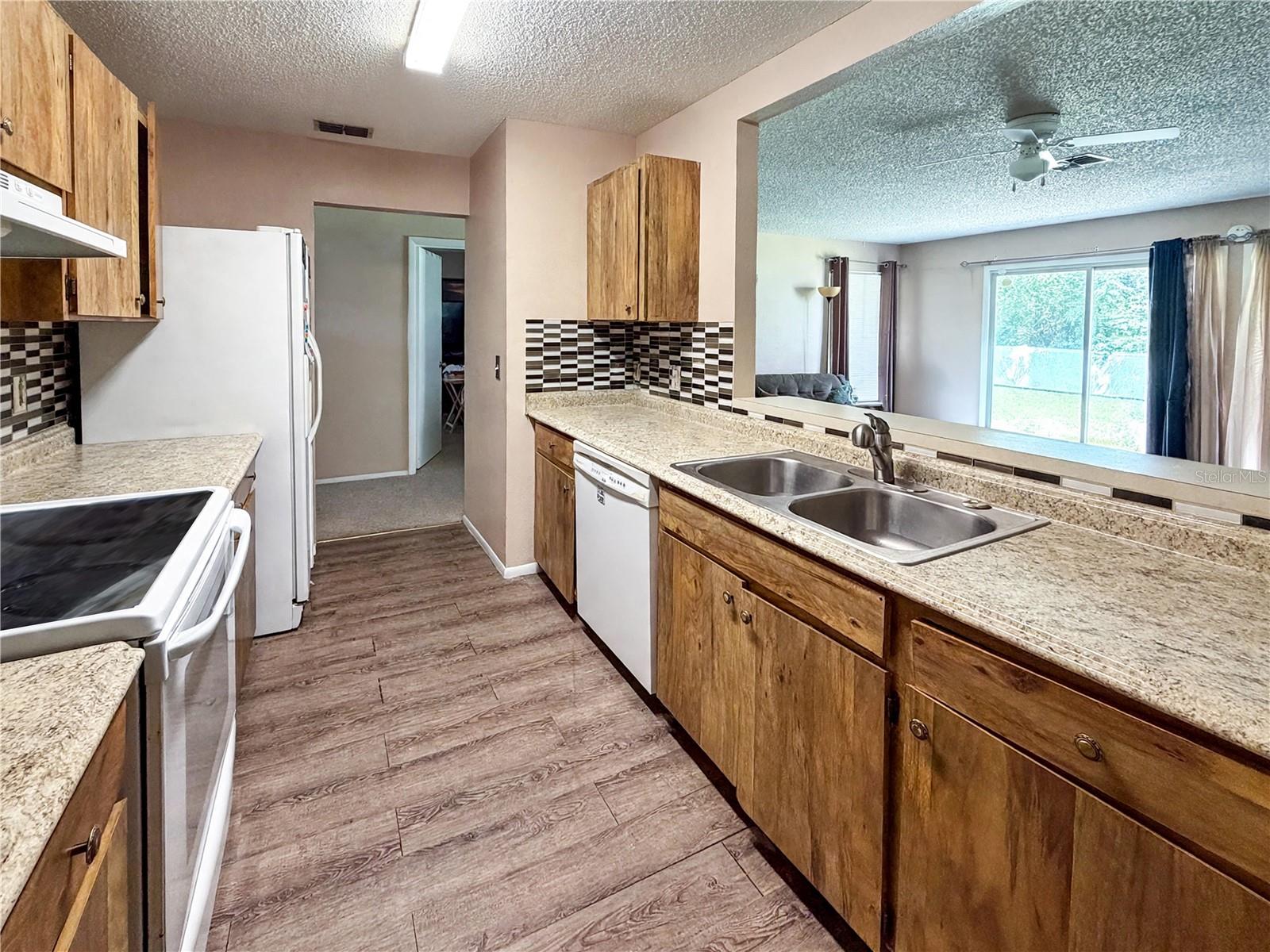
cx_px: 635
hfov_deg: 102.1
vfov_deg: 85.7
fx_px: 514
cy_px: 476
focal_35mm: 14
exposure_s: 1/60
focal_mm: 2.22
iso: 320
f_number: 2.2
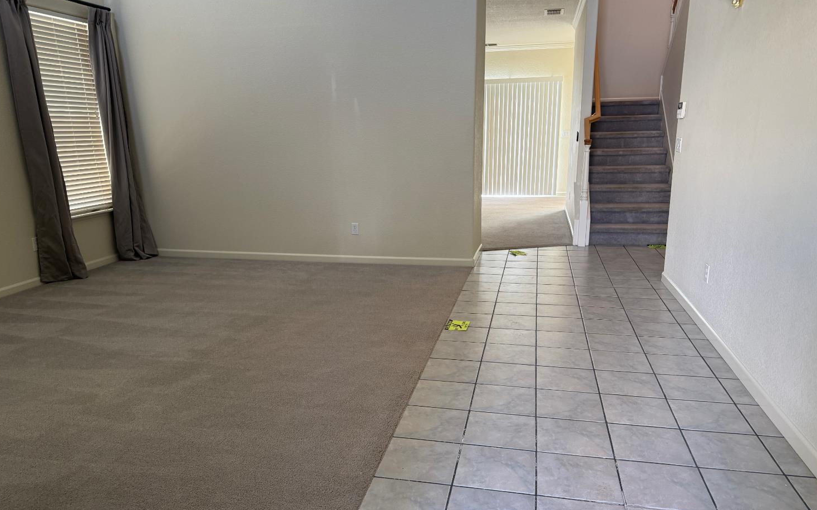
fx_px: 579
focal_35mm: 26
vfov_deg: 47.5
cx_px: 410
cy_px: 282
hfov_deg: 70.4
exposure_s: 1/60
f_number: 1.78
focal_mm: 6.76
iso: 125
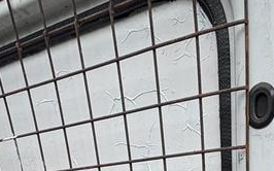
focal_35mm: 50
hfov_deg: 40.0
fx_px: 373
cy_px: 344
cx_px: 176
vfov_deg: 17.8
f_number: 2.2
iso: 50
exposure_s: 1/1600
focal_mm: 2.22
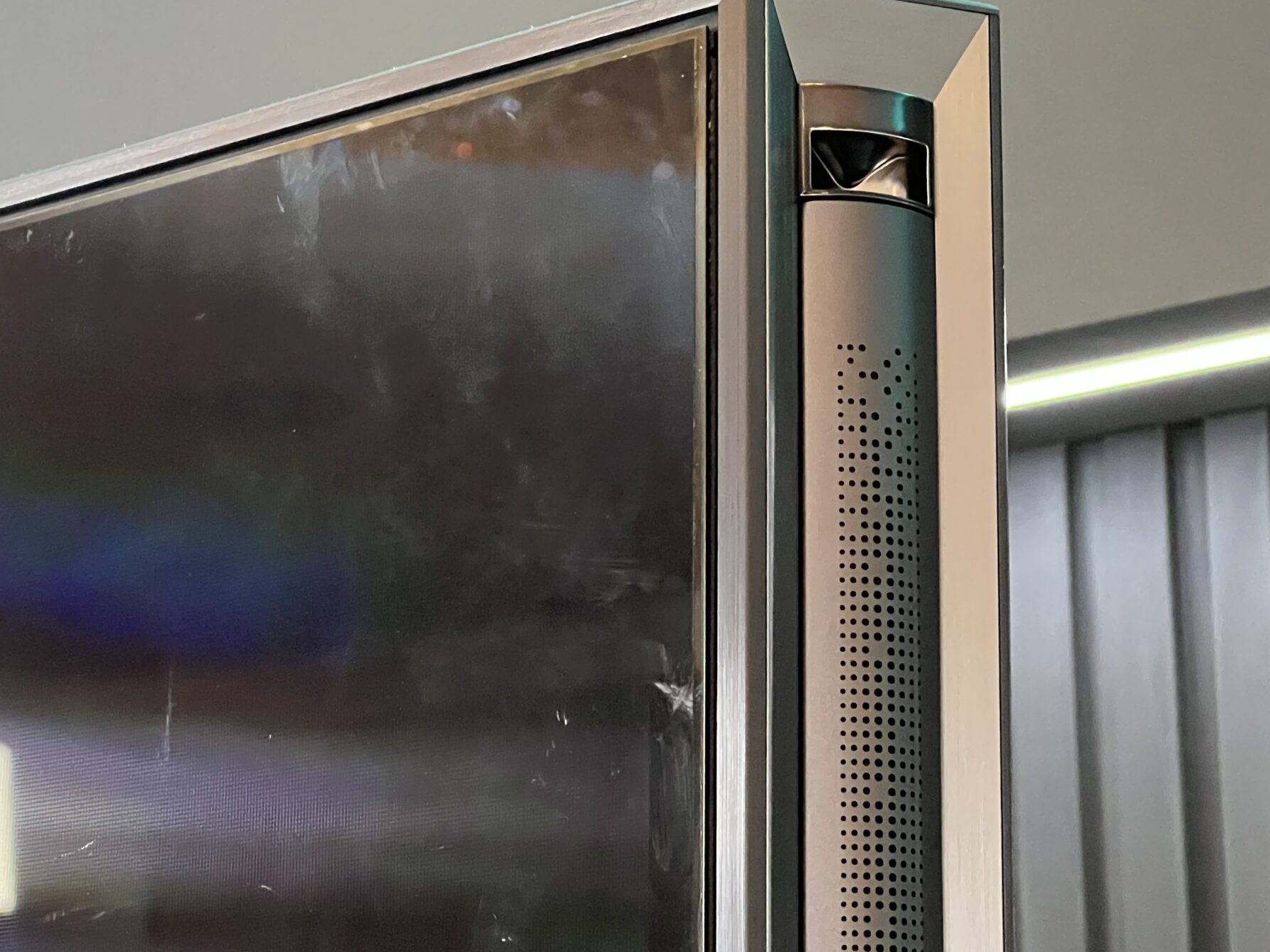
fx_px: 4036
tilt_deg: +14.2
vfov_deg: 13.5
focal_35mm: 110
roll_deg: +0.4
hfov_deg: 17.9
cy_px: 494
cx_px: 658
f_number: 2.8
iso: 1000
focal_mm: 9
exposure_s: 1/40
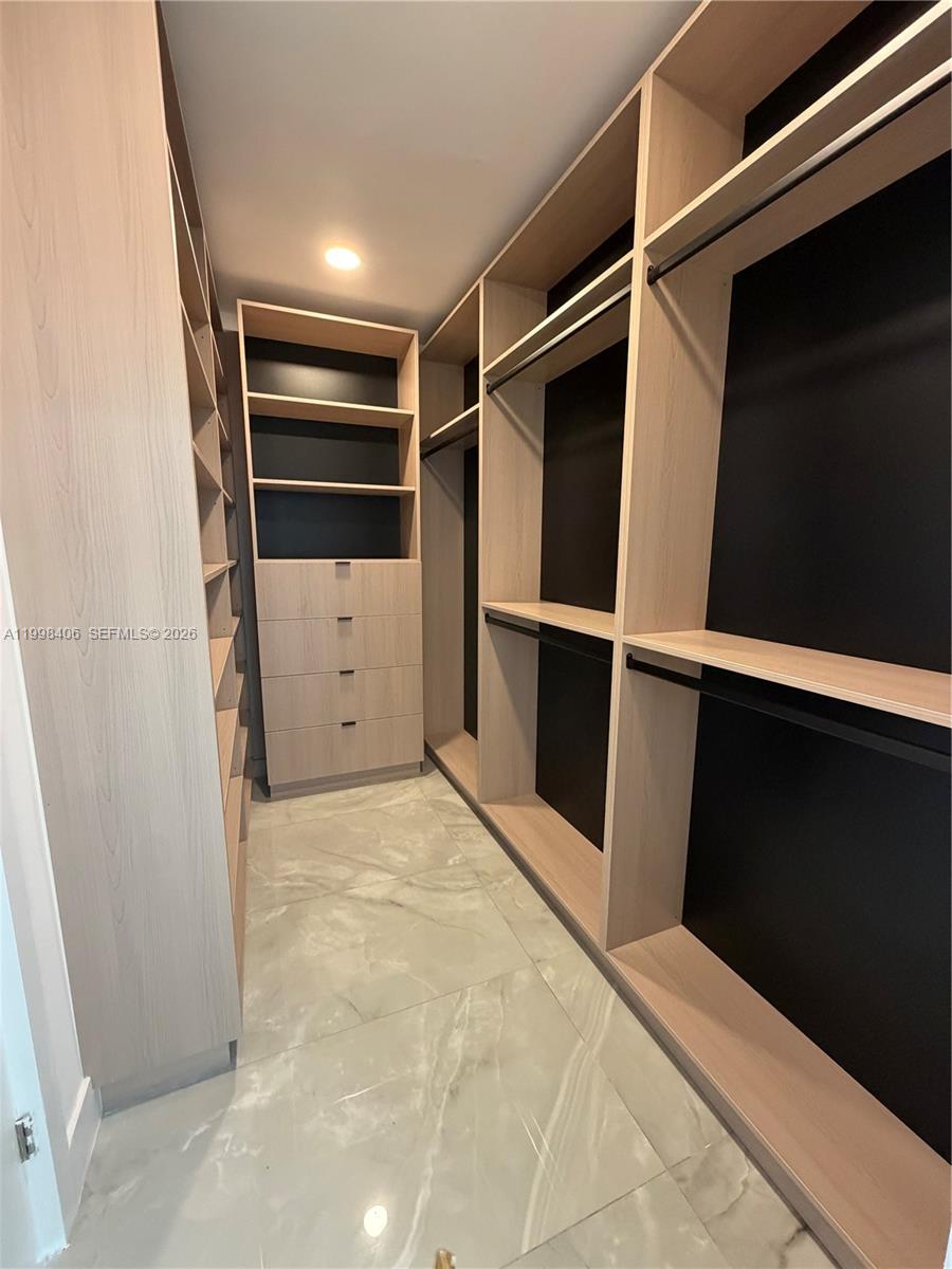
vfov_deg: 102.1
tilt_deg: -8.7
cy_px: 634
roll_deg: -0.2
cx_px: 476
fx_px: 513
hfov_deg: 85.7
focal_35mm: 14
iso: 400
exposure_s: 1/60
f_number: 2.2
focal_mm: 2.22
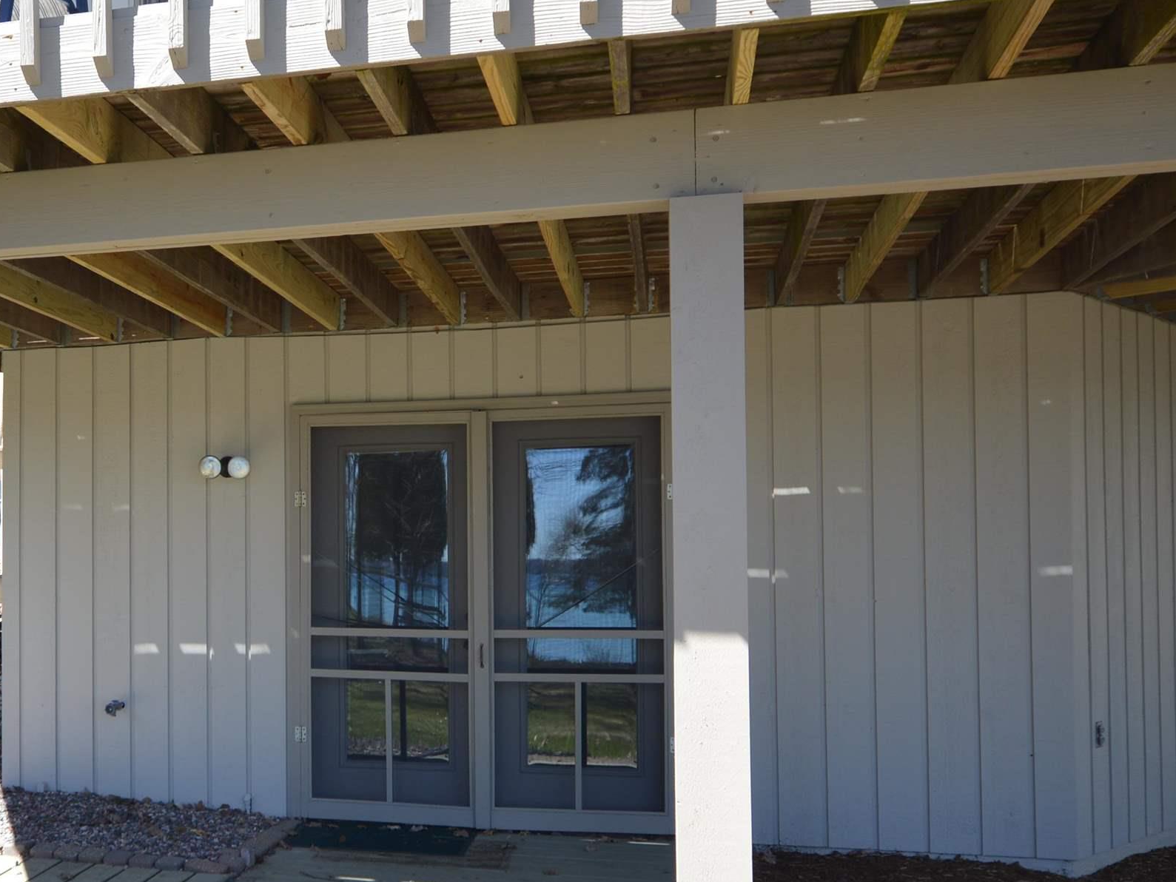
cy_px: 529
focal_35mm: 39
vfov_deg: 36.7
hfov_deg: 46.3
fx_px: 1325
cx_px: 304
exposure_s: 1/125
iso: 100
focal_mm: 14
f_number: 5.6
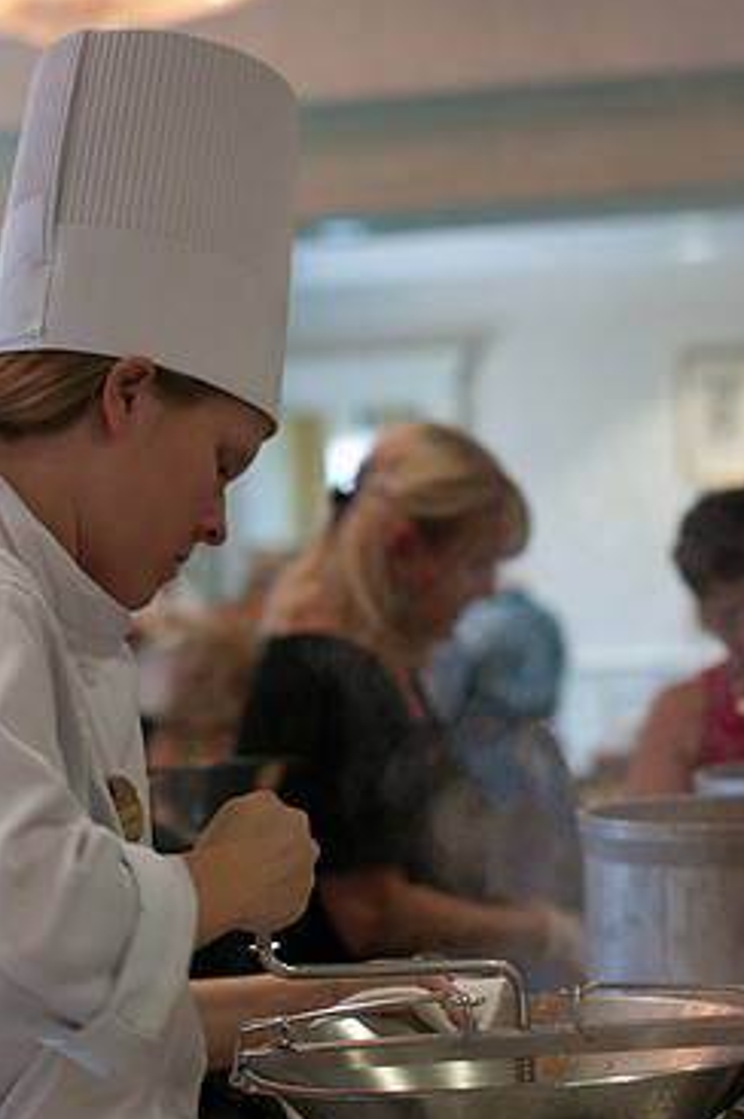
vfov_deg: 22.1
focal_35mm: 92
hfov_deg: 14.8
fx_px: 2857
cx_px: 352
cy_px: 671
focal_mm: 50
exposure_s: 1/90
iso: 800
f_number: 2.8
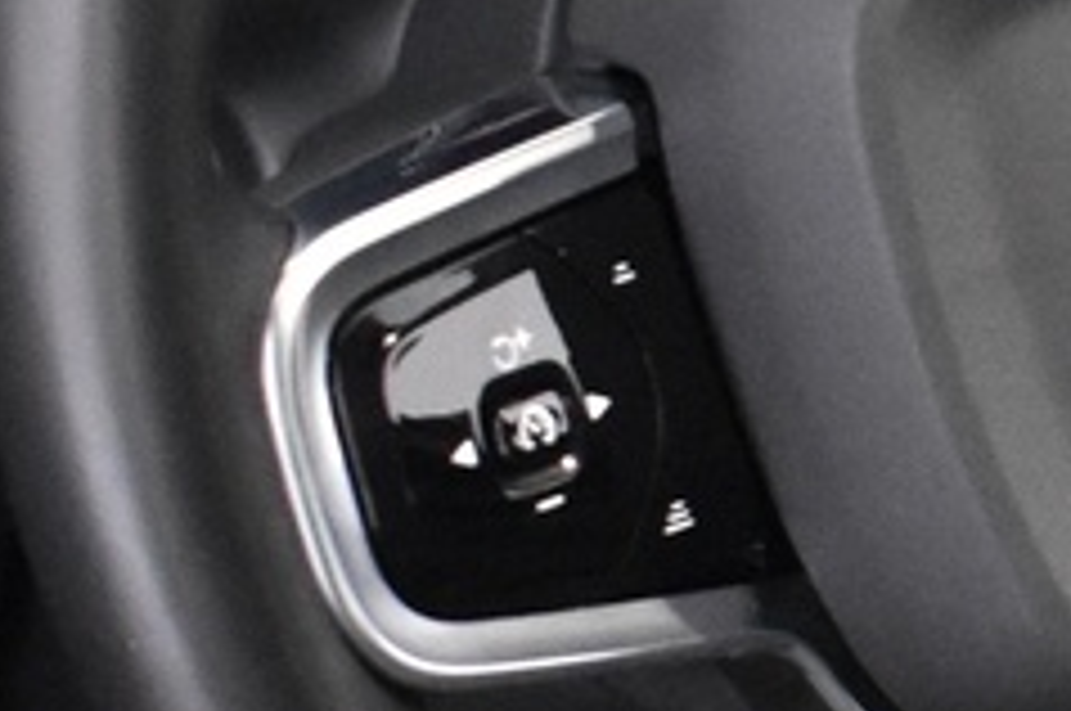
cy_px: 1048
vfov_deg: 7.3
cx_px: 1818
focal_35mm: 184
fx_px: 5467
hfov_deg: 10.6
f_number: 3.5
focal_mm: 18
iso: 2800
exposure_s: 1/30
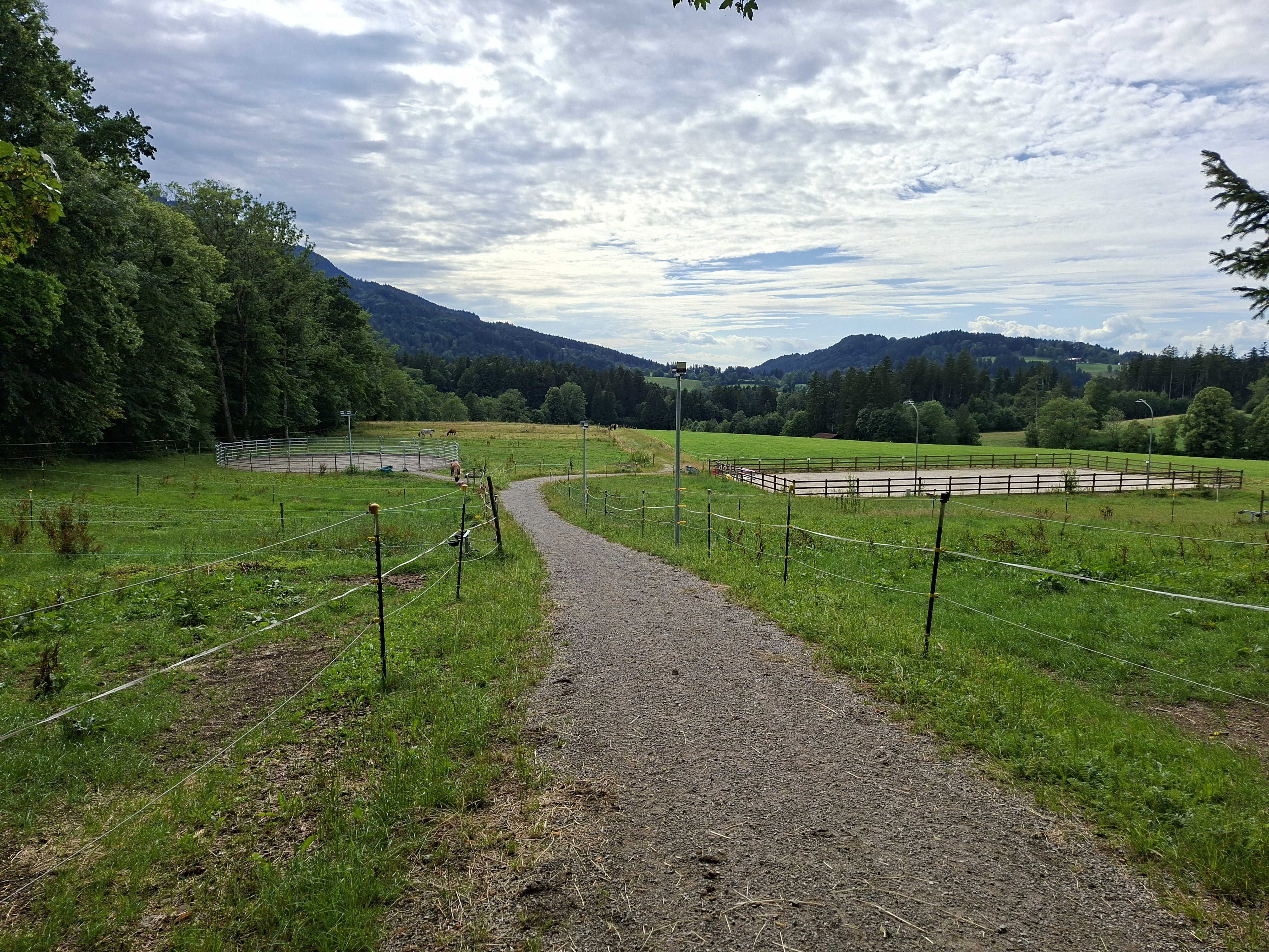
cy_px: 476
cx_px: 634
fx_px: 843
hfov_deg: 73.9
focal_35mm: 23
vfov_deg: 58.9
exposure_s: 1/3546
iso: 50
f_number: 1.8
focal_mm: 5.54
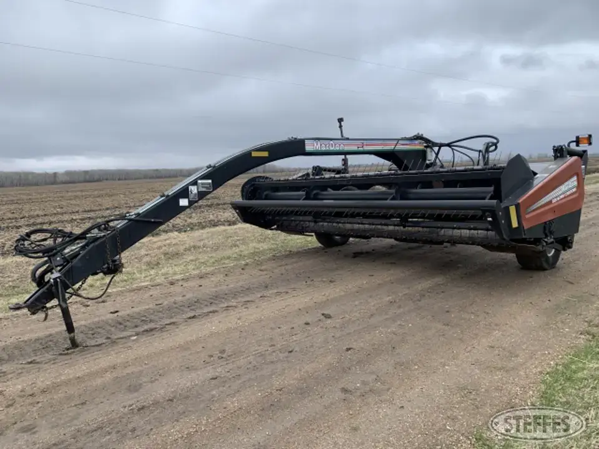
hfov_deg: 67.3
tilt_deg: -8.7
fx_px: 450
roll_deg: +3.9
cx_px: 300
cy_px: 224
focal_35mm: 26
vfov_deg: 53.1
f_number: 1.8
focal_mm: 4.25
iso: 25
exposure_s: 1/1748
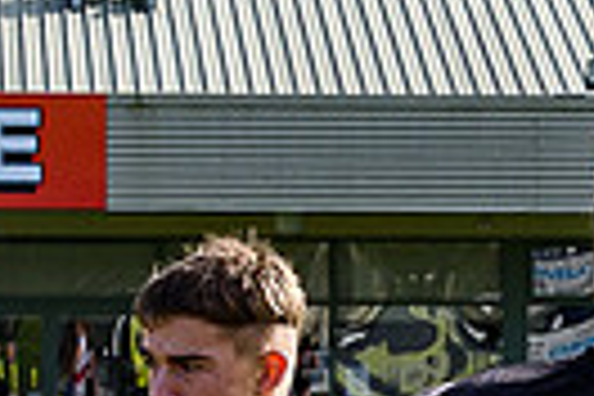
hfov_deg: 3.6
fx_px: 9371
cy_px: 675
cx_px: 862
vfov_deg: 2.4
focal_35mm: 568
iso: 100
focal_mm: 31
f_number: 5.6
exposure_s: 1/320
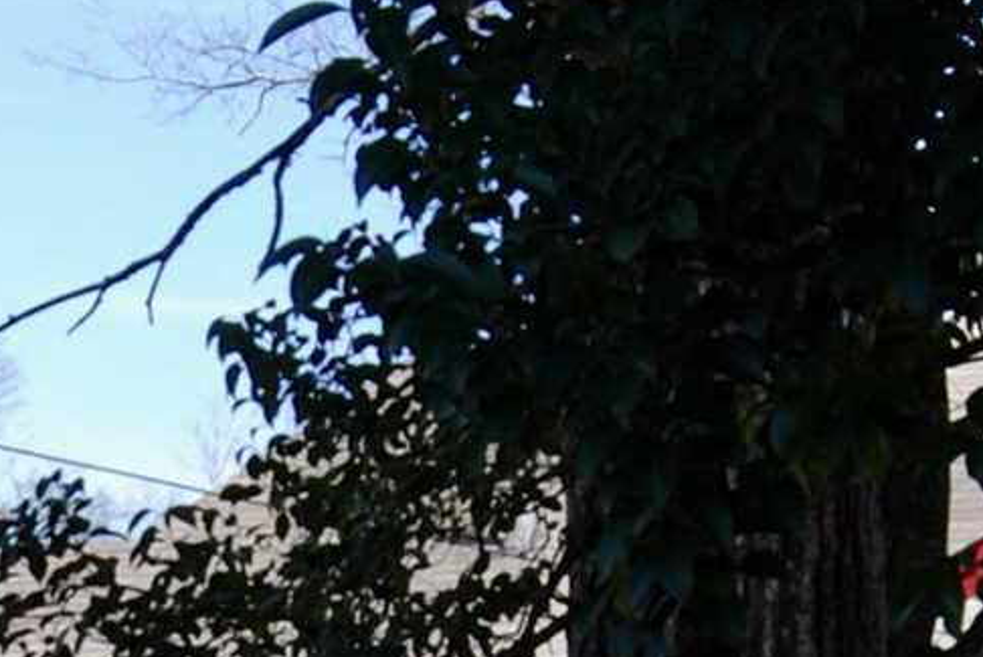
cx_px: -14
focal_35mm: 218
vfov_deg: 6.2
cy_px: 968
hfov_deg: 9.4
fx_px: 5962
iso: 100
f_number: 6.3
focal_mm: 23
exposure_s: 1/160
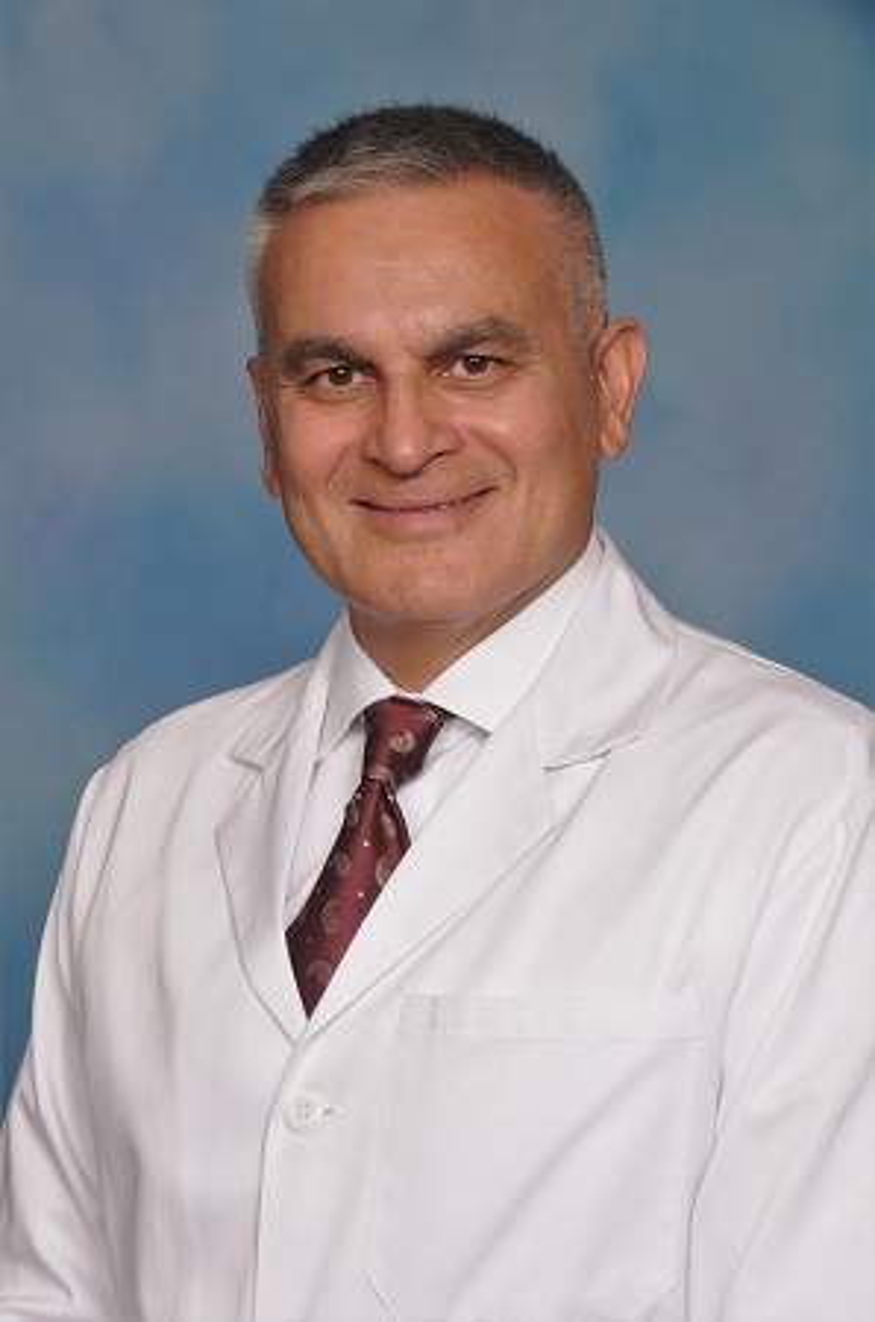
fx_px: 5219
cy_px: 661
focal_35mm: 142
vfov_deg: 14.4
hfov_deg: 9.6
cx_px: 438
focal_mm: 95
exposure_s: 1/125
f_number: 10
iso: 200
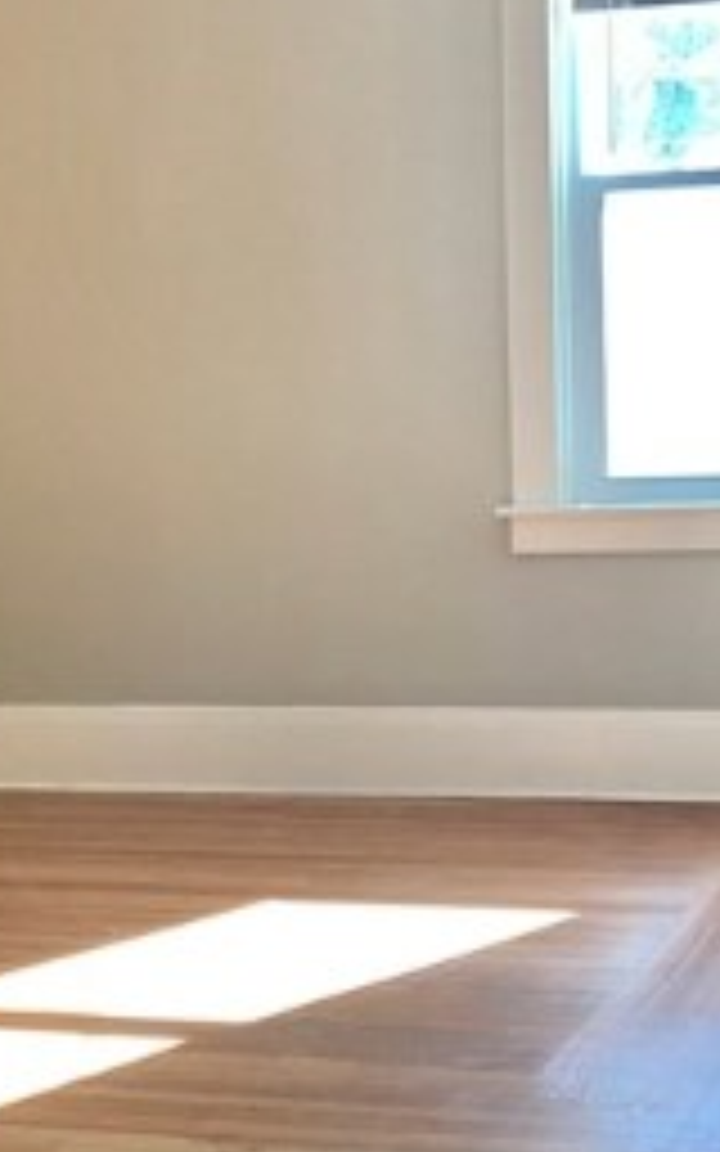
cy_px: 598
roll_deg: +2.4
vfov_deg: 23.3
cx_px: 76
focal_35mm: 89
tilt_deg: -4.0
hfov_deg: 14.5
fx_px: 2794
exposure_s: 1/45
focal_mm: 3.99
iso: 25
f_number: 1.8
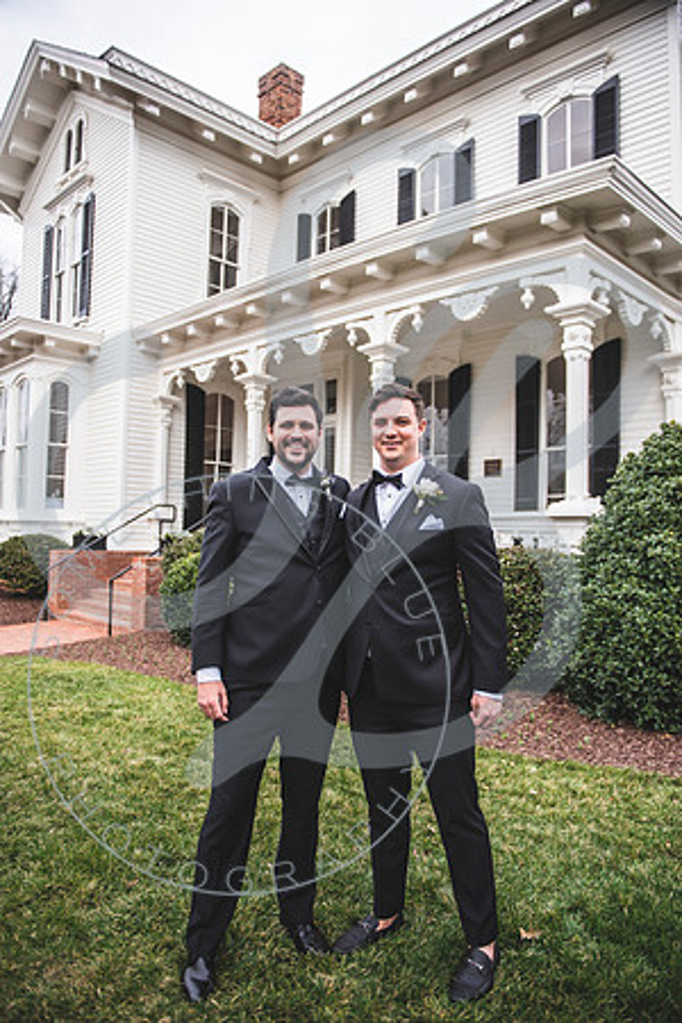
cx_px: 341
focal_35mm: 24
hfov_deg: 53.1
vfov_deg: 73.7
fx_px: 682
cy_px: 512
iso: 100
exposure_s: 1/400
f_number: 2.8
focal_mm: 24
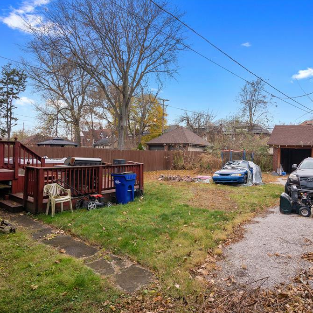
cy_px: 158
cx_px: 187
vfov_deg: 47.2
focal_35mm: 35
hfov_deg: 47.0
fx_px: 358
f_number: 7.1
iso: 1000
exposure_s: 1/60
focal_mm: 27
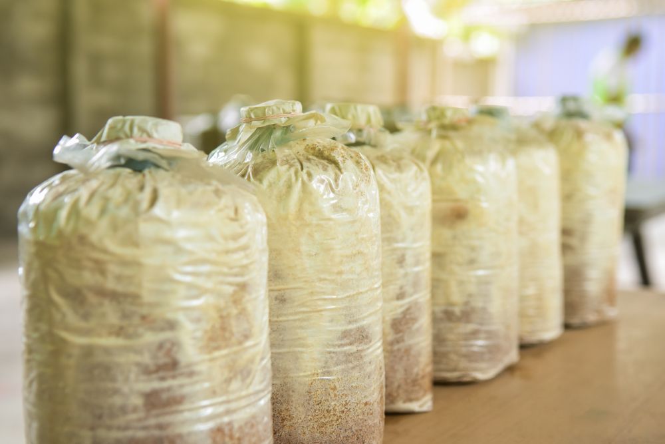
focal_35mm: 52
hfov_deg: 37.8
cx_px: 332
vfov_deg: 25.8
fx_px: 970
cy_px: 222
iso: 400
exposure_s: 1/200
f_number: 5.6
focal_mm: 35
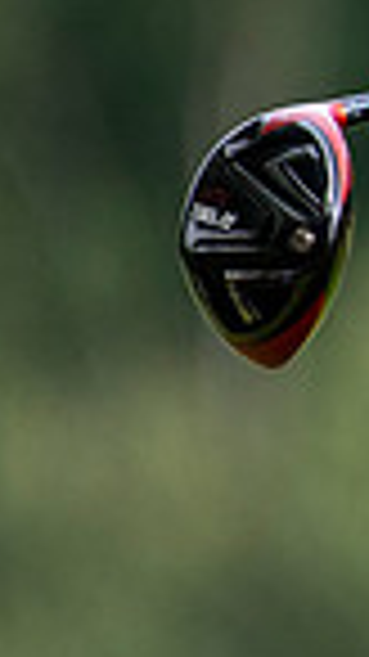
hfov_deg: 0.4
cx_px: 1300
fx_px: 52314
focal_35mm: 3004
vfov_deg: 0.7
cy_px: -34
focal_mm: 480
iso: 800
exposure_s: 1/1250
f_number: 5.6
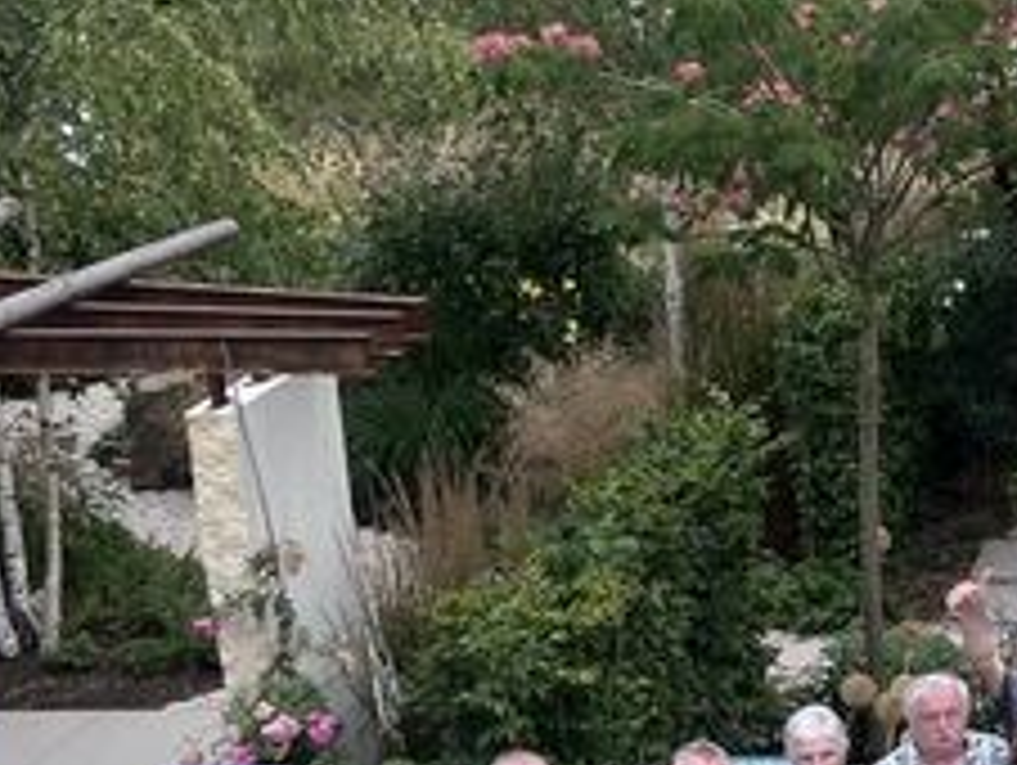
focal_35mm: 92
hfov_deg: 18.7
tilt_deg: -17.6
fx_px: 2706
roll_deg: -0.9
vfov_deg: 16.0
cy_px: 531
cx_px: 1534
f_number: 1.6
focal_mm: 5.1
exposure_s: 1/1186
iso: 50
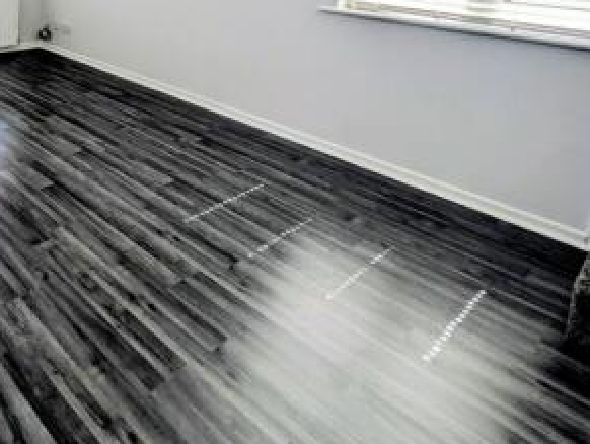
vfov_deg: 46.2
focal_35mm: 28
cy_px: 66
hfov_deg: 54.2
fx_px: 478
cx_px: 47
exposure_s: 1/346
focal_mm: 1.83
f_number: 2.2
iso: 44
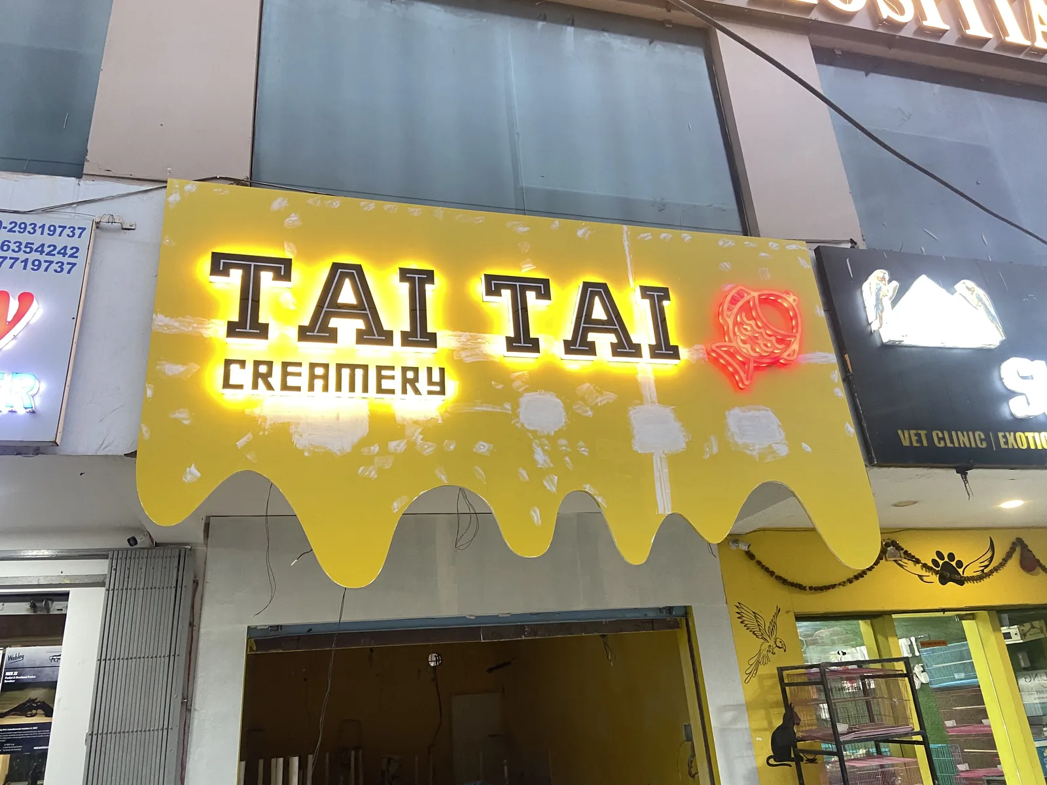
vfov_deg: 53.1
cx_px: 524
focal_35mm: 26
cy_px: 392
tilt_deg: +24.3
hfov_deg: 67.3
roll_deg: +4.2
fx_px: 786
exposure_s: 1/50
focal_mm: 4.25
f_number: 1.8
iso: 125
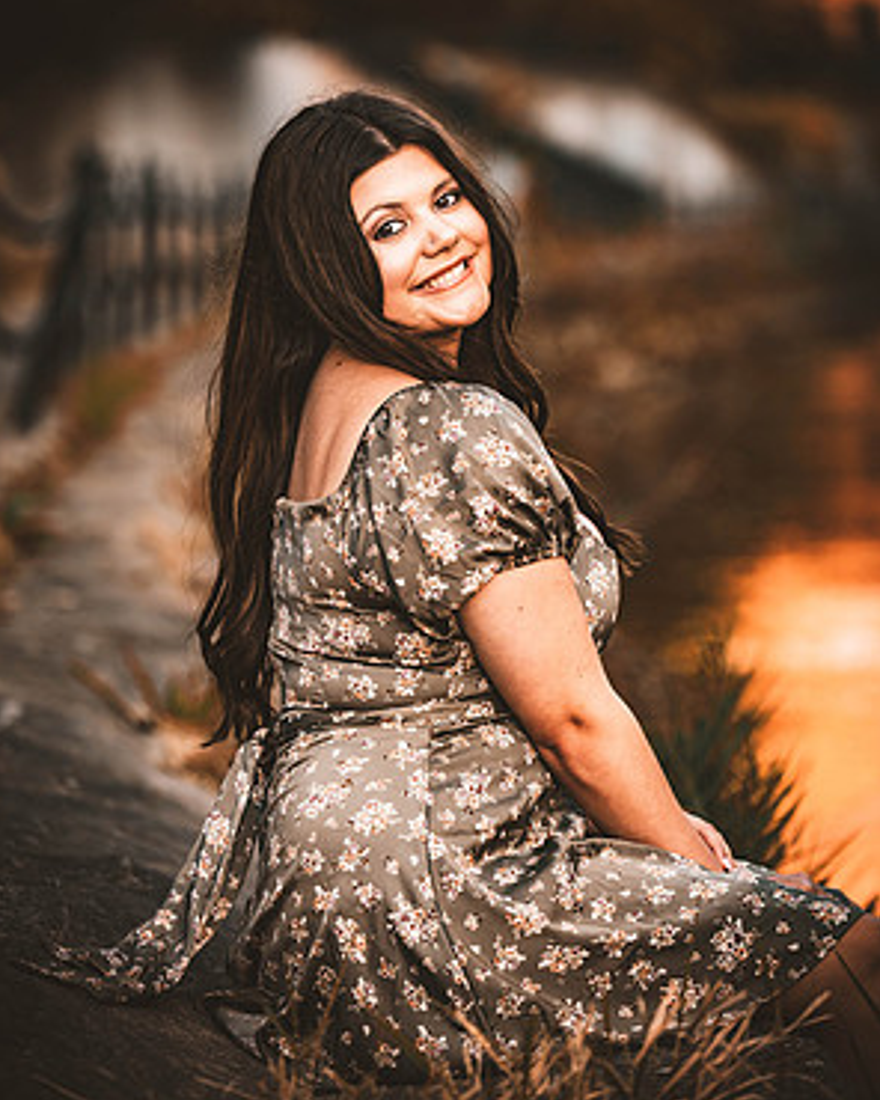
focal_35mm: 154
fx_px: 5014
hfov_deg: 10.0
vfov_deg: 12.5
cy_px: 467
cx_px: 437
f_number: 2.8
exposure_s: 1/500
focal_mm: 135
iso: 400
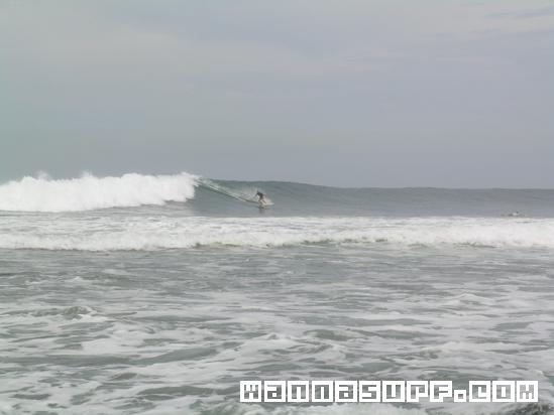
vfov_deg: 12.8
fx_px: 1857
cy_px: 208
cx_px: 277
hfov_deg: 17.0
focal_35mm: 116
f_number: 7.3
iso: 50
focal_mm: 24
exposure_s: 1/212
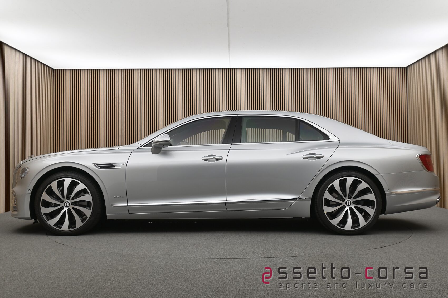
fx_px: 485
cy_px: 149
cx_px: 224
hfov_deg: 49.6
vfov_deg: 34.2
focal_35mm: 39
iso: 320
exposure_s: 1/50
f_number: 4.5
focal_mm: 26
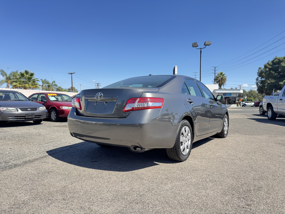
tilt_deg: -2.2
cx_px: 142
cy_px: 107
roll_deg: -0.2
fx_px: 198
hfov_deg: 71.6
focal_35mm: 24
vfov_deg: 56.8
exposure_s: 1/1193
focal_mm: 6.76
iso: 80
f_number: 1.78
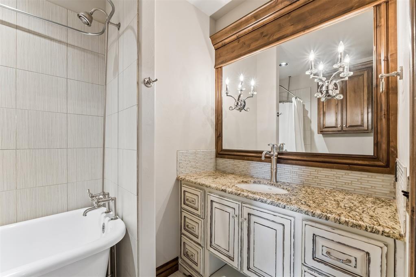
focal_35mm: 15
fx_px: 173
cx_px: 208
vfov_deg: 77.3
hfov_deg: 100.4
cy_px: 138
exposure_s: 1/25
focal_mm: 10
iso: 200
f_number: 8
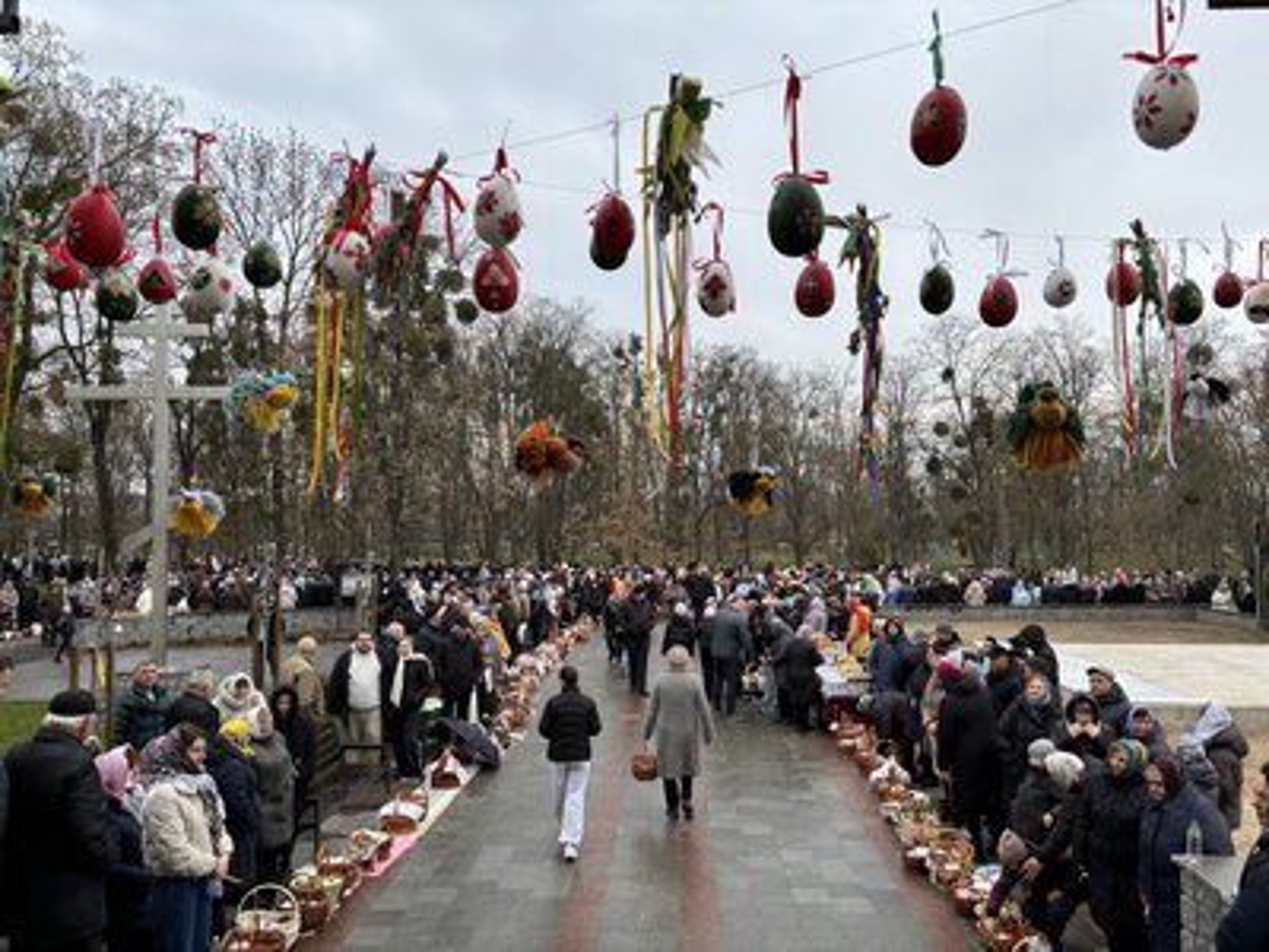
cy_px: 476
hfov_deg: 67.3
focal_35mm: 26
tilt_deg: +1.7
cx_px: 634
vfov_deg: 53.1
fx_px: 953
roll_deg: -0.5
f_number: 1.6
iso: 40
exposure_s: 1/167
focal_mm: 5.96
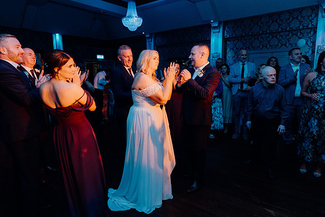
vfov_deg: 53.2
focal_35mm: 24
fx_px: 217
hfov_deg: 73.7
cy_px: 108
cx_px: 162
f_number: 3.5
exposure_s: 1/160
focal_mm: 24
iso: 2500
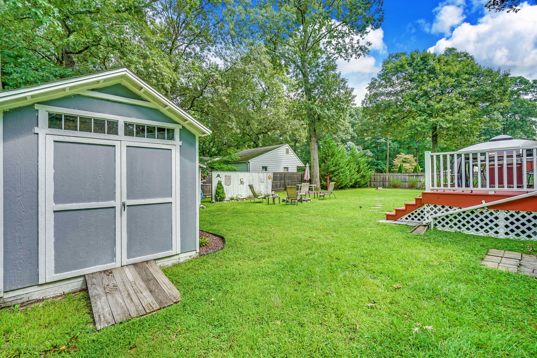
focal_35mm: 16
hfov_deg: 96.7
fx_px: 239
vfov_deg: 73.7
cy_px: 179
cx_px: 268
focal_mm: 16
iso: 100
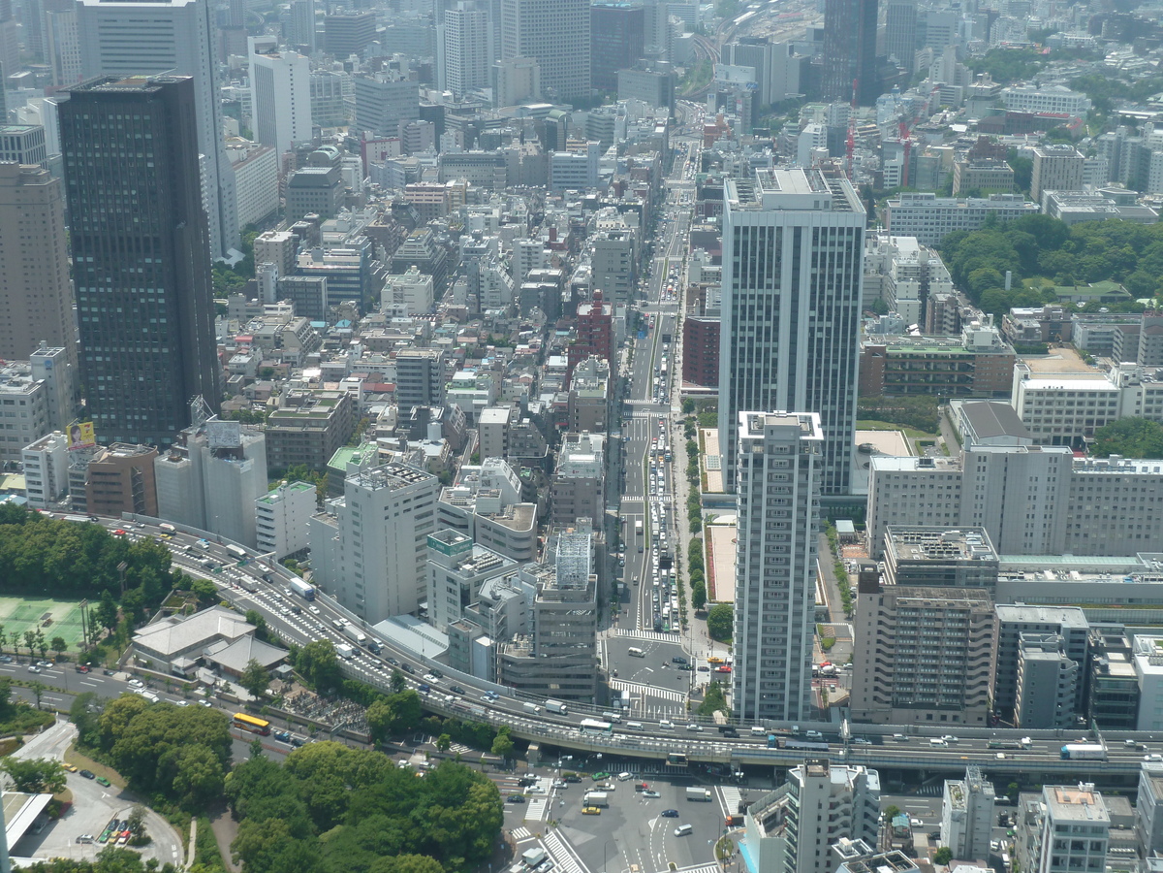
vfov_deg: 28.0
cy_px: 436
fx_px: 1747
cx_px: 582
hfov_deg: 36.8
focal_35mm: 52
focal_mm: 8.5
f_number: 3.8
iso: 80
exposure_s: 1/500
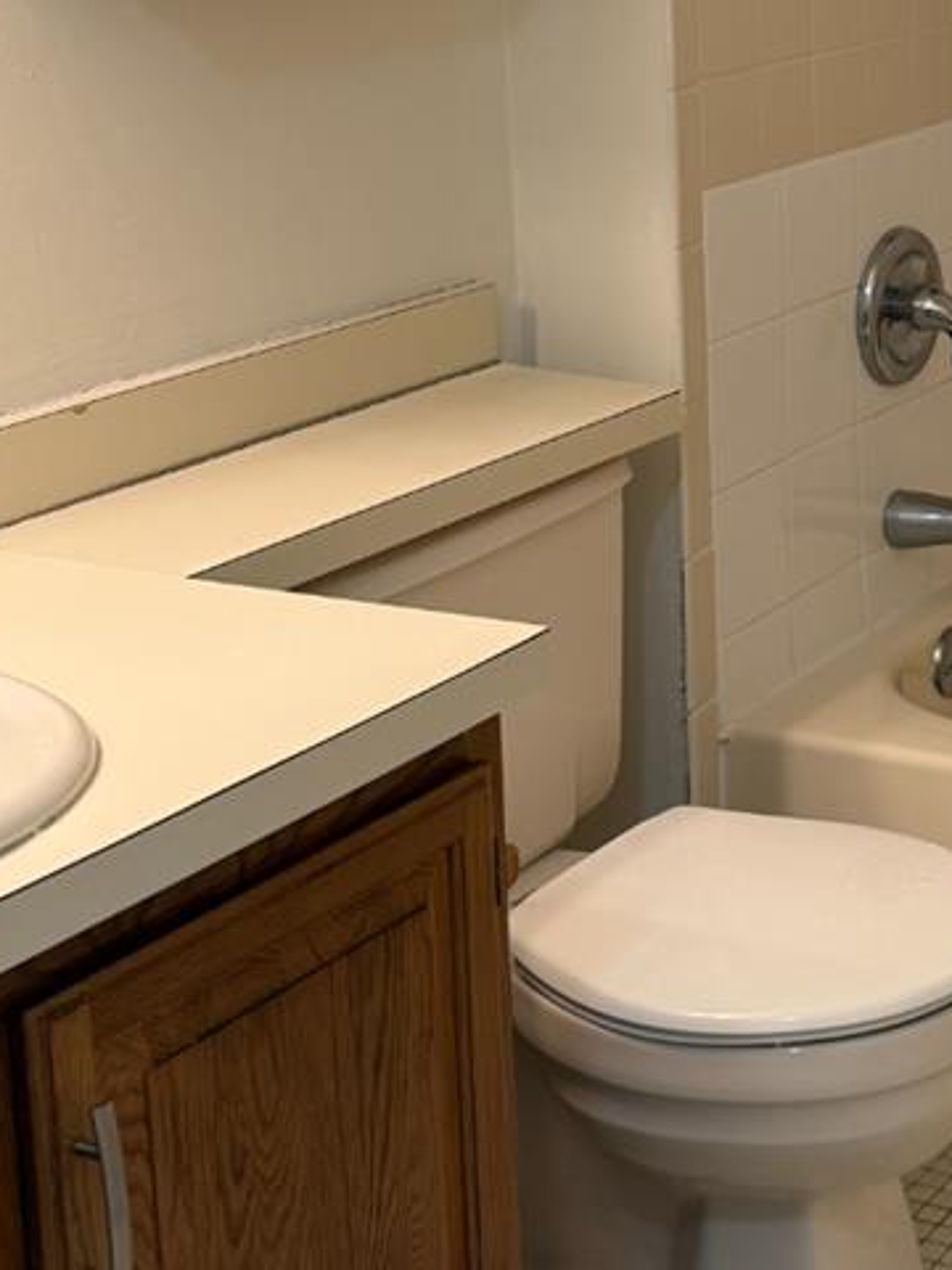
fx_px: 2750
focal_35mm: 75
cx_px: 1160
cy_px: 205
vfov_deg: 25.4
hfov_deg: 18.5
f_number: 1.78
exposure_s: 1/60
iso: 125
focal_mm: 6.76
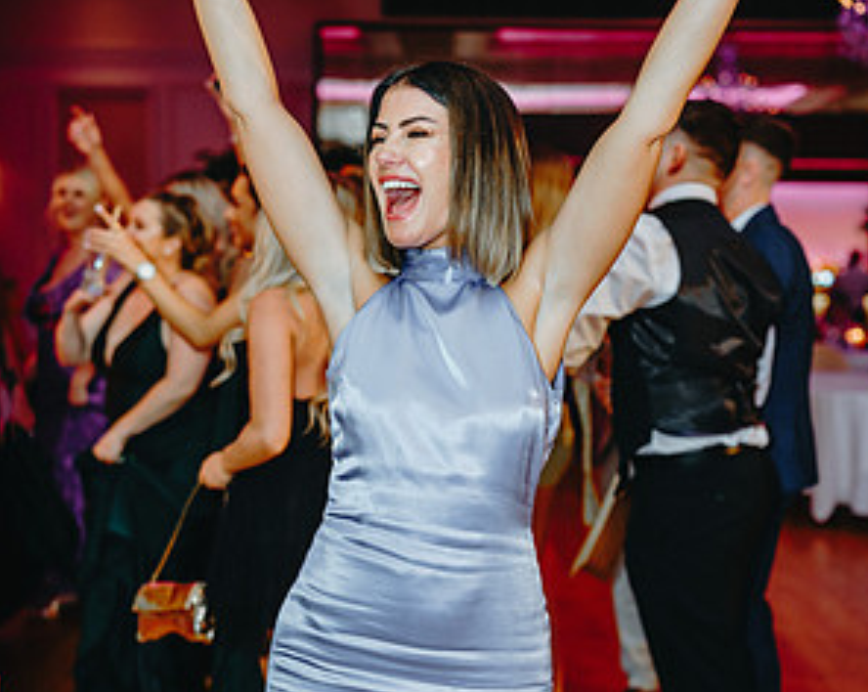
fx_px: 1283
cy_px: 393
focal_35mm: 50
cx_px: 437
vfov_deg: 30.2
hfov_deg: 37.4
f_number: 2
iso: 1250
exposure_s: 1/250
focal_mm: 35
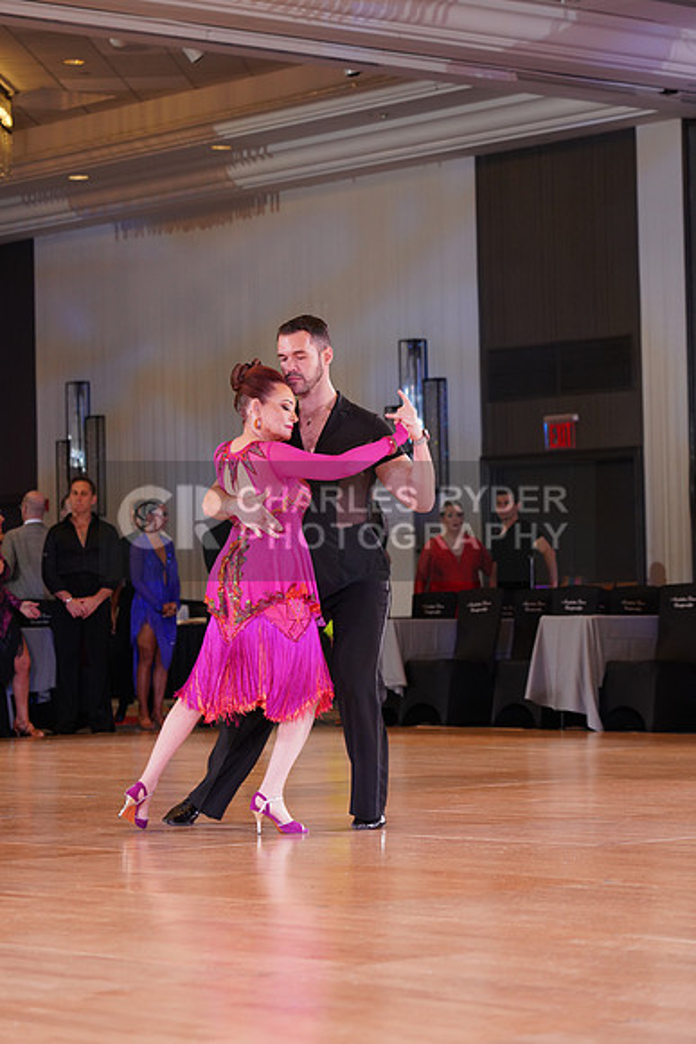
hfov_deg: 13.0
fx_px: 3043
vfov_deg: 19.5
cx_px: 348
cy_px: 522
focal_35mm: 105
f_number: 5
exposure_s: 1/160
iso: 1600
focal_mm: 105
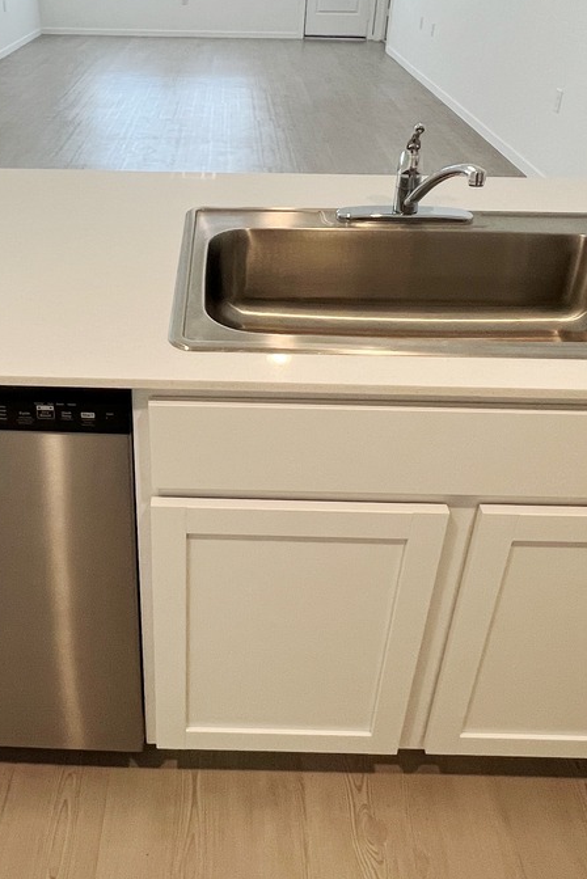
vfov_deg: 62.4
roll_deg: -0.9
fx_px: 709
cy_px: 310
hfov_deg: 44.5
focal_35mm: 29
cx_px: 211
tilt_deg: -27.6
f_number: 1.8
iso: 200
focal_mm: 1.57
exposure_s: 1/120
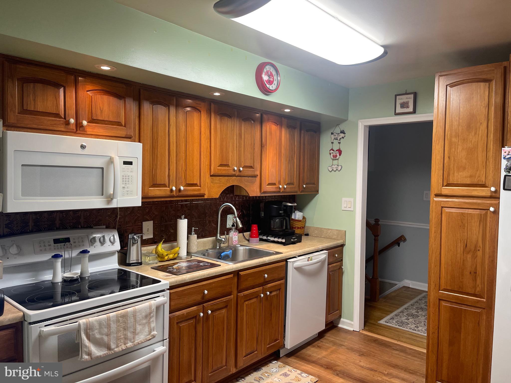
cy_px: 192
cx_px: 256
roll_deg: -0.4
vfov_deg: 53.1
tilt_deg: -4.0
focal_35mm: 26
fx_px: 384
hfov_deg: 67.3
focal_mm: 5.1
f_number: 1.6
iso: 125
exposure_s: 1/120
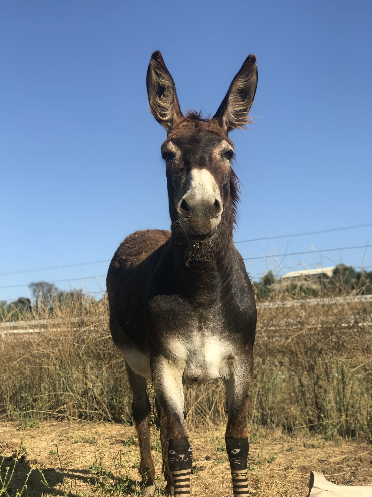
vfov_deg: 33.8
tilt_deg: +7.4
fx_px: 817
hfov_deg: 25.7
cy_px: 248
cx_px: 186
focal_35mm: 57
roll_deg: +1.4
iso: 20
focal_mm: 6.6
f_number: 2.8
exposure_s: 1/812
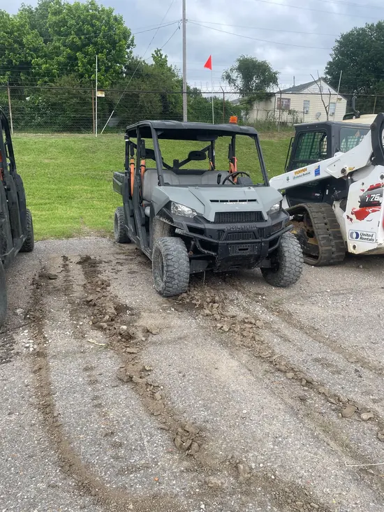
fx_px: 384
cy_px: 256
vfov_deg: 67.3
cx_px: 192
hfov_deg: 53.1
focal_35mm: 26
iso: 32
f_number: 1.6
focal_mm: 4.2
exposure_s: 1/764
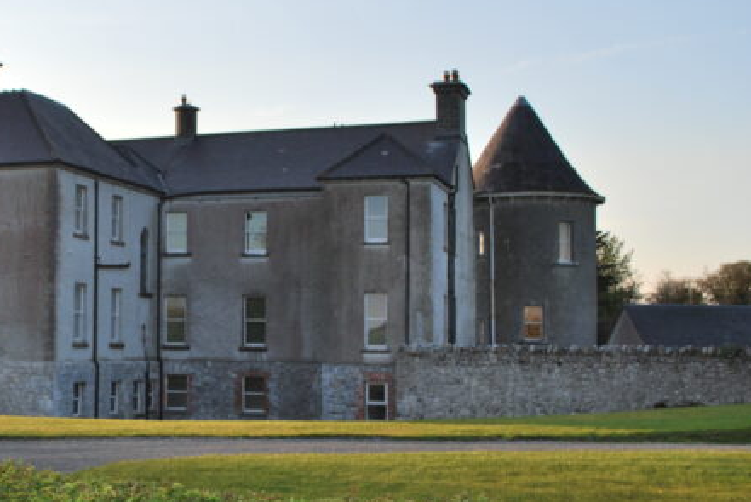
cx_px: 109
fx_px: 1232
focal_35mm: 59
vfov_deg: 23.0
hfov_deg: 32.6
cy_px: 238
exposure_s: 1/200
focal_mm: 22
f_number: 6.3
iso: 100
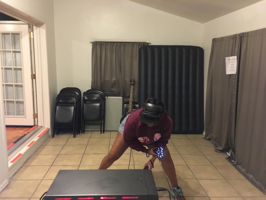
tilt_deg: -9.9
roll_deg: -0.4
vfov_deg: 48.2
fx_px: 223
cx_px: 133
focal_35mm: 29
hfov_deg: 61.7
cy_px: 100
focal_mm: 4.15
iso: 400
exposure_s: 1/15
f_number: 2.2
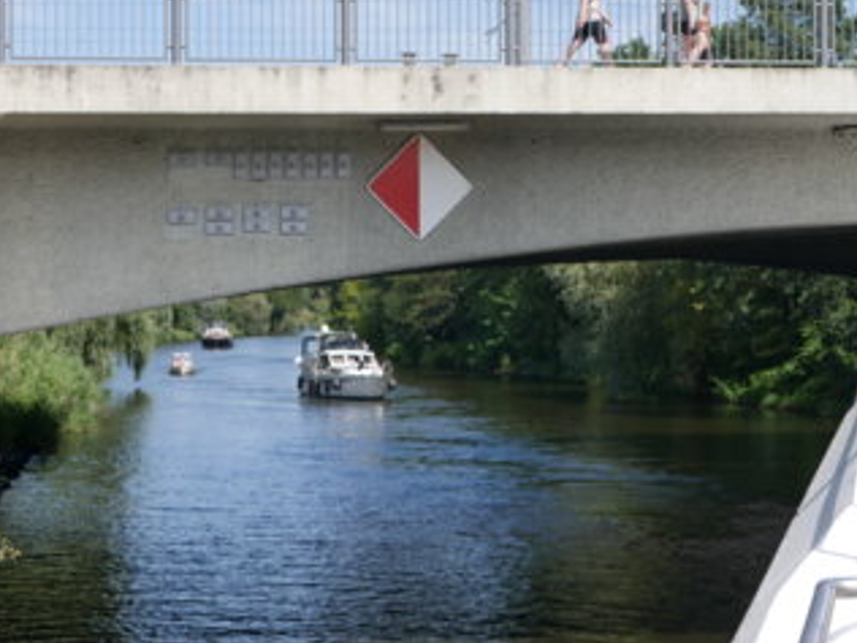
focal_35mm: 86
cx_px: 510
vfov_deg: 17.1
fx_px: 2129
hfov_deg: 22.7
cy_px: 239
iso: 200
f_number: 9
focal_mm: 34
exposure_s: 1/320
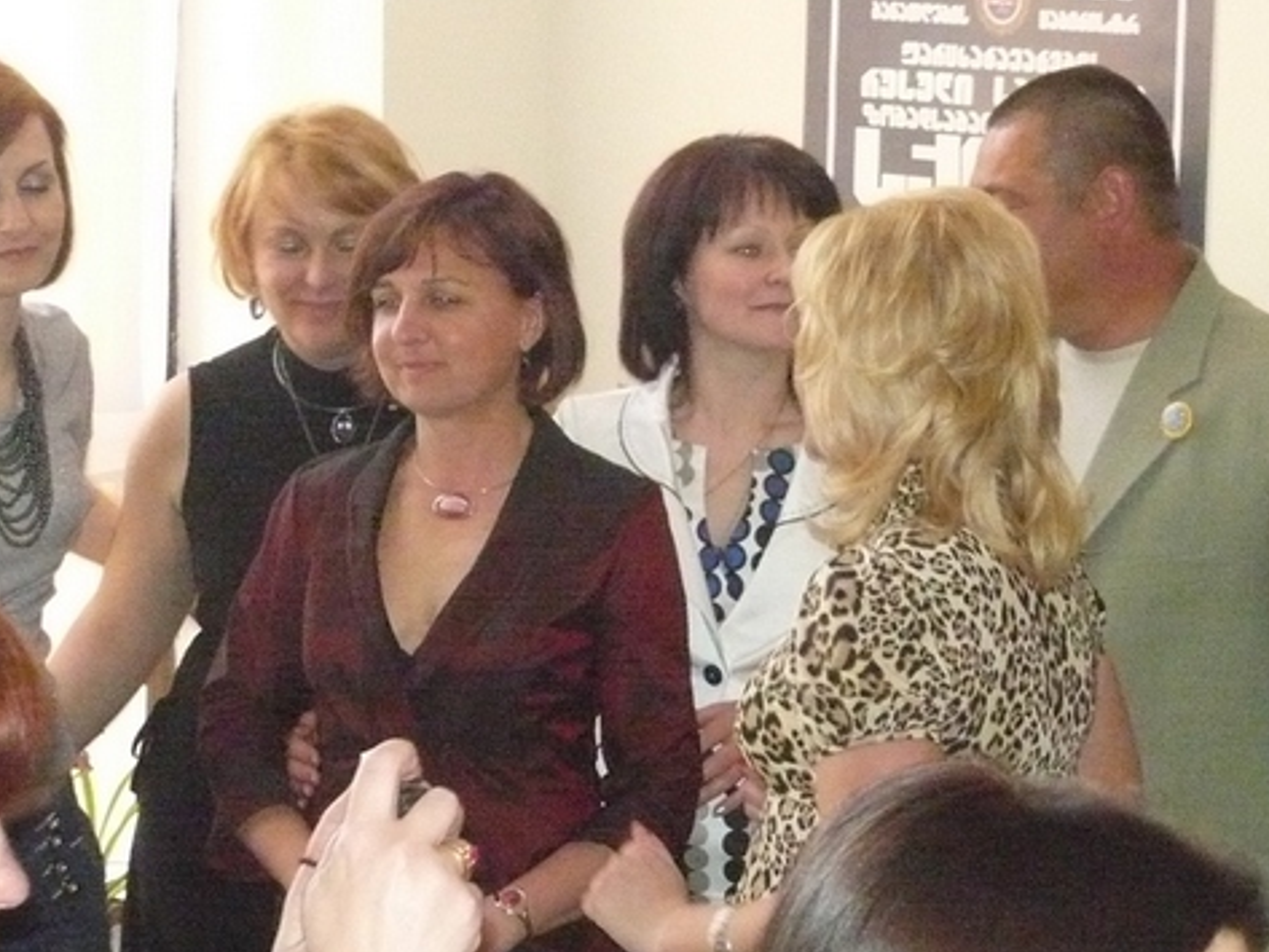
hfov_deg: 17.4
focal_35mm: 113
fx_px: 4144
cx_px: 628
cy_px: 428
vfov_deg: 13.1
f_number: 3.7
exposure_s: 1/40
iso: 1000
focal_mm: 10.2
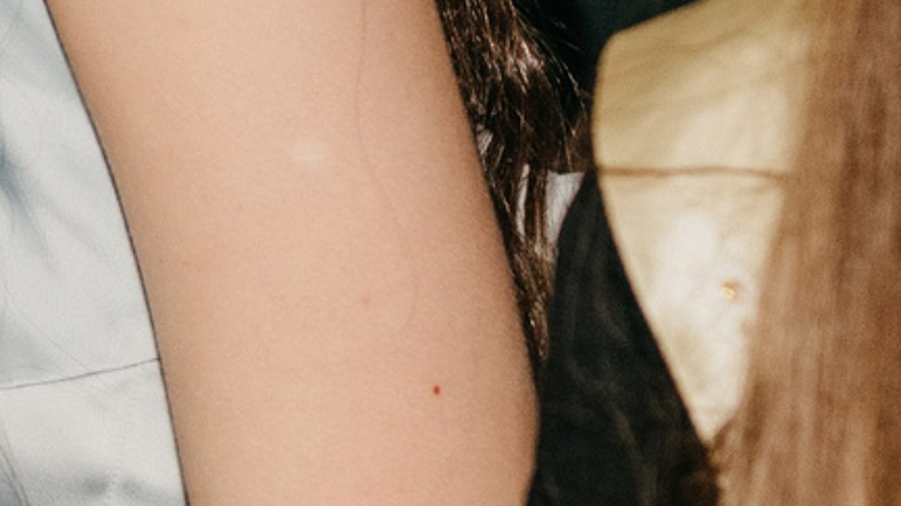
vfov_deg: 2.8
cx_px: -645
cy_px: -184
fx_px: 10363
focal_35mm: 434
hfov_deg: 4.9
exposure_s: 1/160
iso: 640
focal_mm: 70
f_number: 4
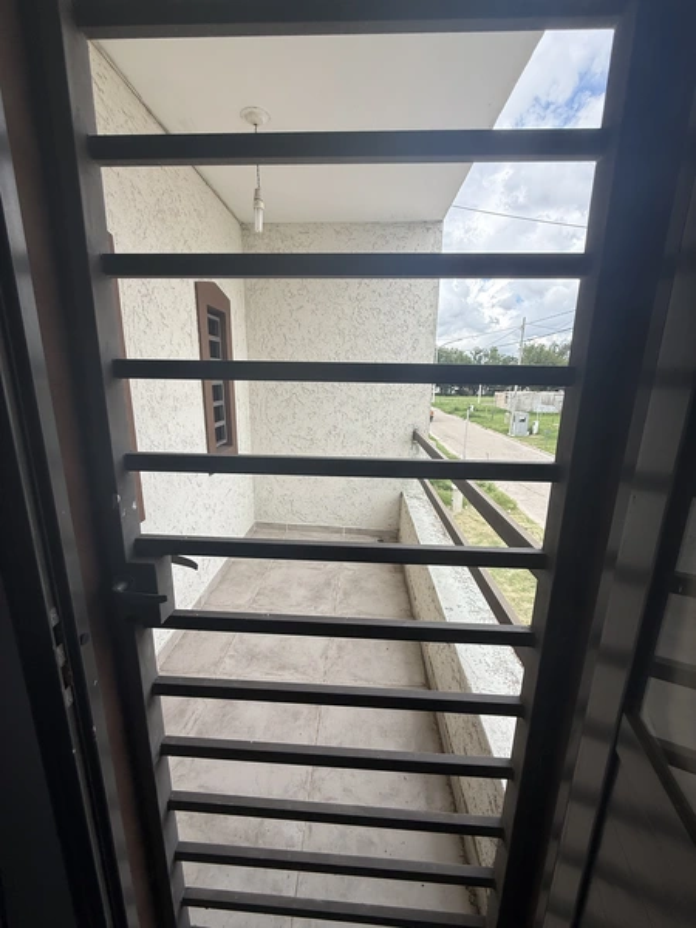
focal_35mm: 14
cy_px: 464
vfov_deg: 102.1
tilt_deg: -14.0
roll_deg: -1.1
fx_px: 375
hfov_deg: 85.7
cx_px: 348
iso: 64
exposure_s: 1/1001
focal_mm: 2.22
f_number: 2.2
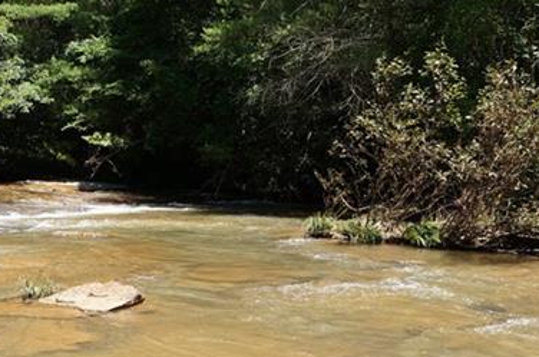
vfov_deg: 27.0
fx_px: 732
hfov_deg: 38.7
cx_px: 96
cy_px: 268
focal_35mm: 49
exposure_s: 1/100
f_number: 9
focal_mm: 12
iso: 100
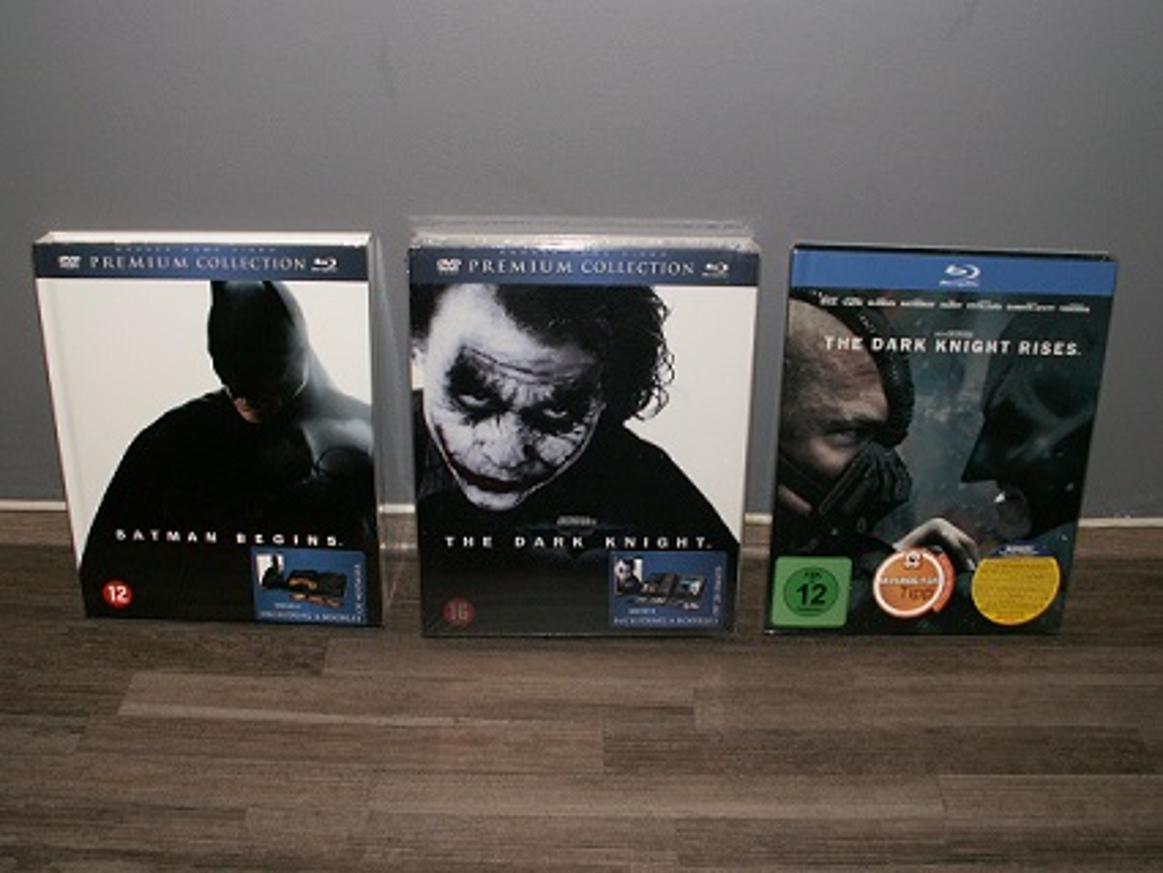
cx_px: 582
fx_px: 1177
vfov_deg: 40.7
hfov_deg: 52.6
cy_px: 436
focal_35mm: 35
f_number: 3.5
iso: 100
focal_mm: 5.86
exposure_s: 1/5
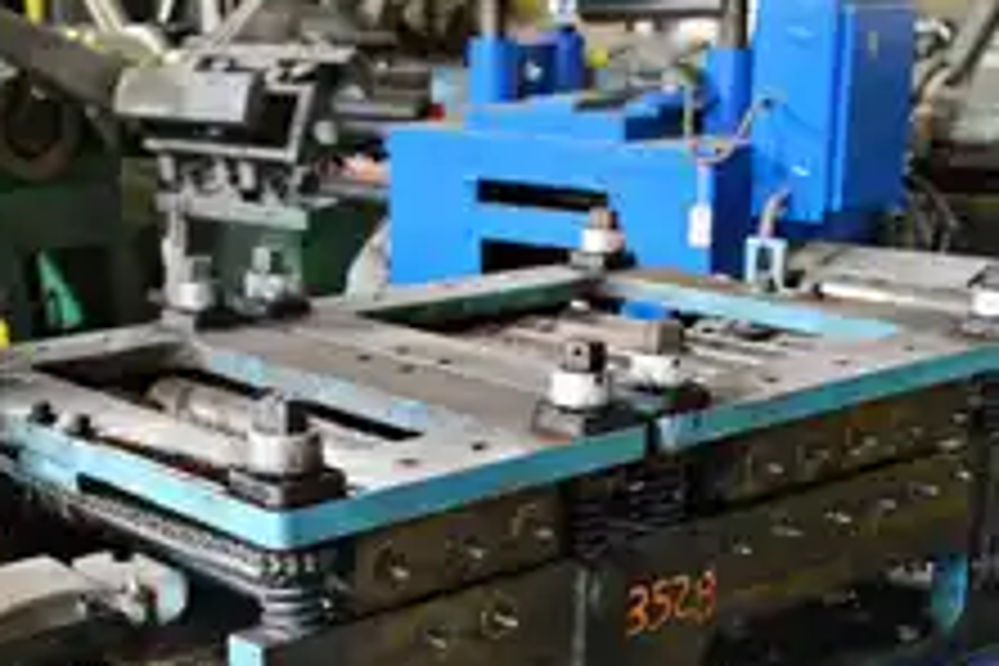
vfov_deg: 20.6
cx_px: 428
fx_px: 1804
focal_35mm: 65
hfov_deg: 30.9
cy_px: 562
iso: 1600
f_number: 4
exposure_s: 1/3
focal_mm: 24
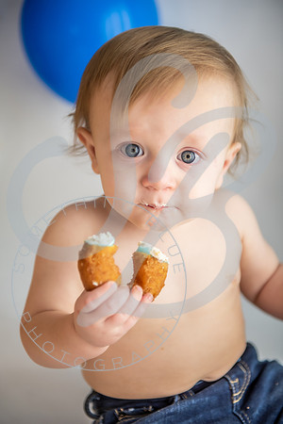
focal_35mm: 70
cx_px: 142
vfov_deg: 28.8
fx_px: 825
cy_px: 212
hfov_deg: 19.5
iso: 320
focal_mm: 70
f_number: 2.8
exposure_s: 1/200
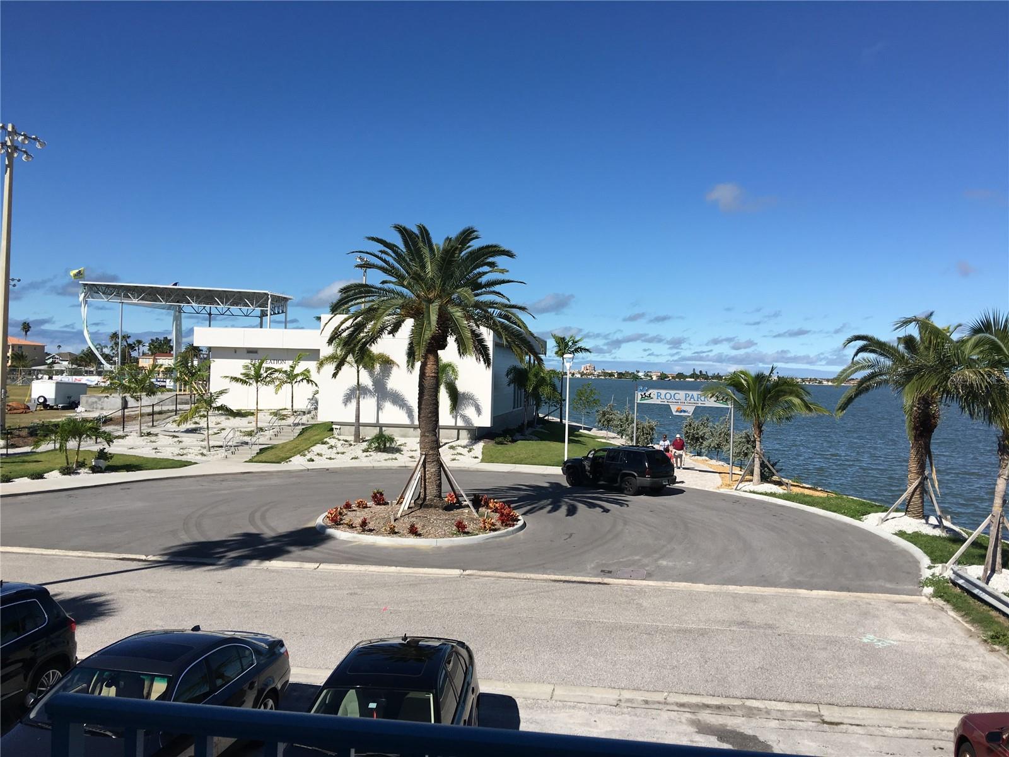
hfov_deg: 61.7
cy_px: 378
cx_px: 504
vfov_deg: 48.2
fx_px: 845
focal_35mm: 29
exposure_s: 1/2564
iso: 25
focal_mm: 4.15
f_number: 2.2
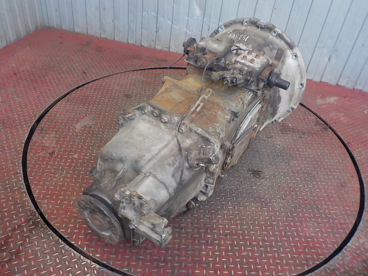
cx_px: 184
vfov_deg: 46.8
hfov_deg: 60.0
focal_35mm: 30
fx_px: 319
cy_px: 138
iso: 125
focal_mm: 4.1
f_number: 3.3
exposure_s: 1/30
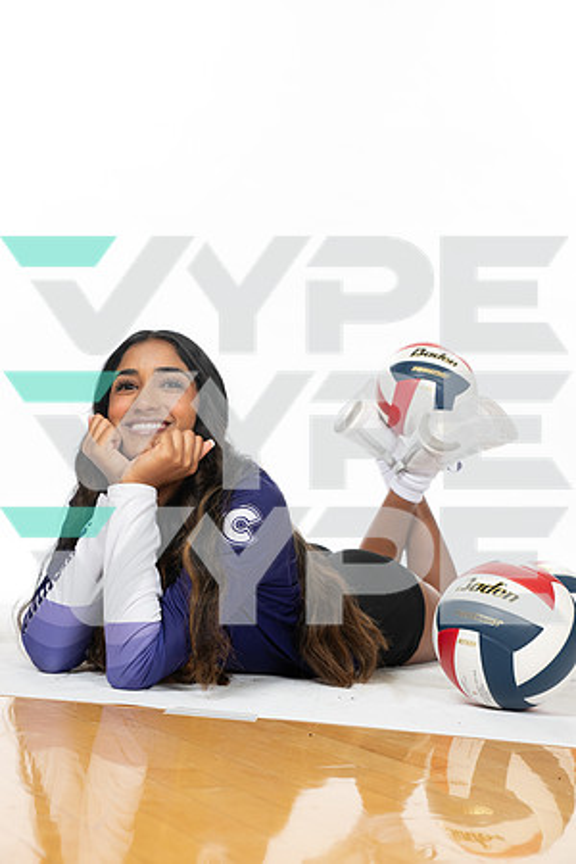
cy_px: 432
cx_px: 288
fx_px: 1248
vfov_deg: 38.2
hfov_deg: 26.0
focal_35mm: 52
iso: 800
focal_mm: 52
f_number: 7.1
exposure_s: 1/320
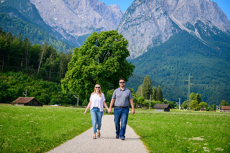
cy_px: 76
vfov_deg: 19.4
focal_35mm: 70
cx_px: 115
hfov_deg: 28.9
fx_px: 447
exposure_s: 1/1000
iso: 125
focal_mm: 70
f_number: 4
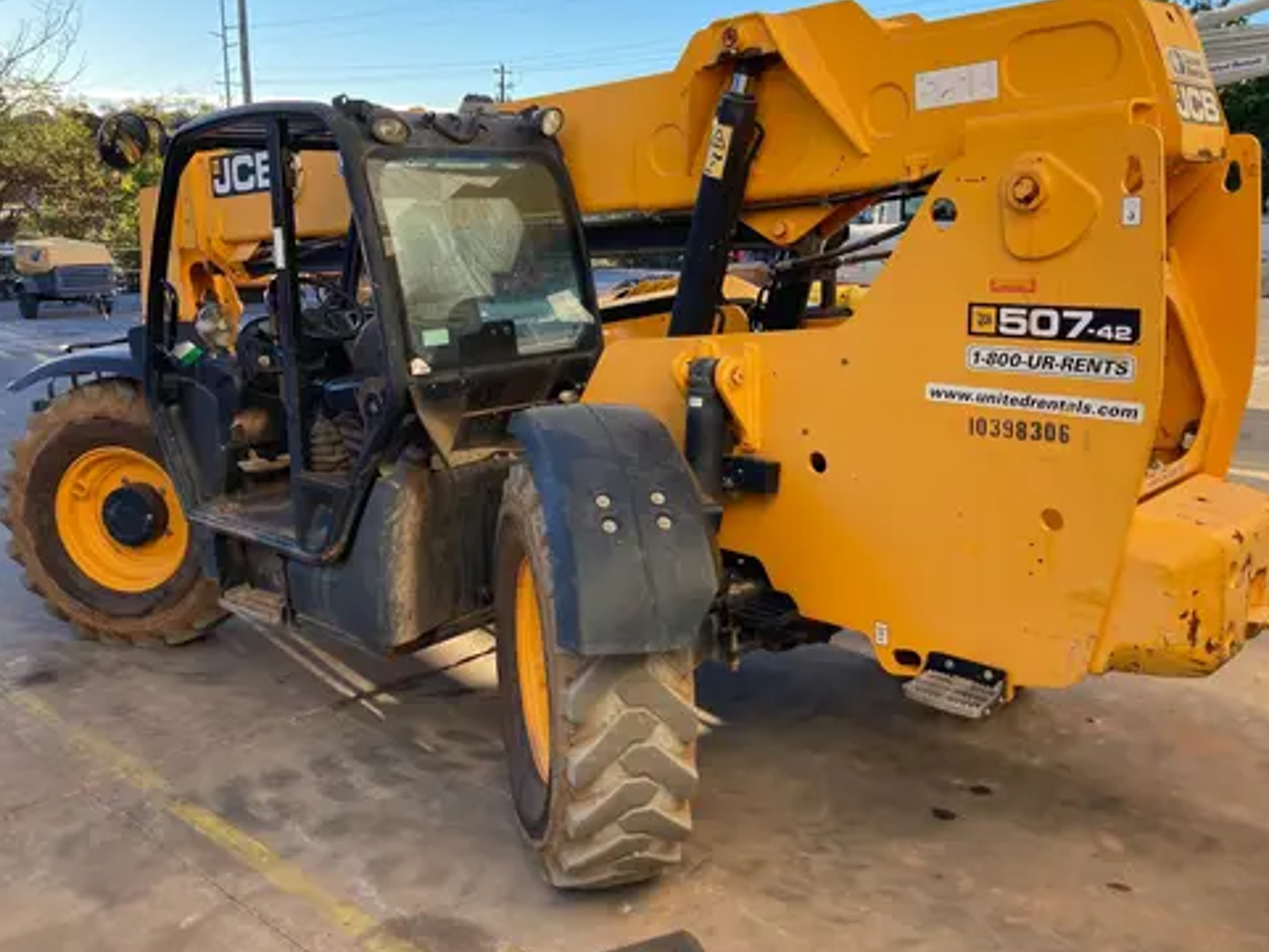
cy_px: 426
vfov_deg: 44.1
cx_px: 646
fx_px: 1173
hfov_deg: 56.8
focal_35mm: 32
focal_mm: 3.99
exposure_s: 1/300
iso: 20
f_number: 1.8
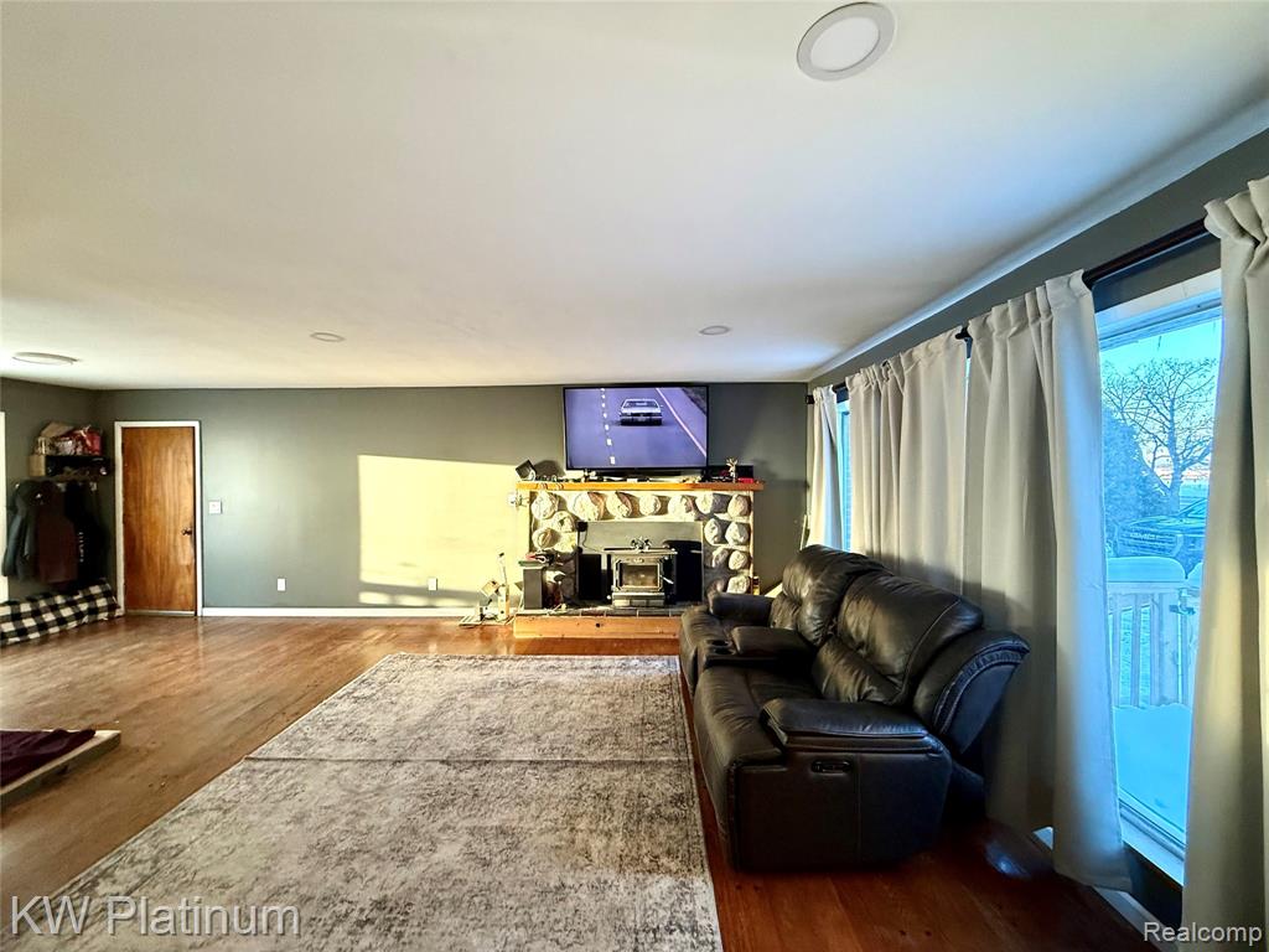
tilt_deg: -0.1
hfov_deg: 102.1
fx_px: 513
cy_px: 476
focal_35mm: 14
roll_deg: +0.0
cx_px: 634
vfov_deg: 85.7
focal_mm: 2.22
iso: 320
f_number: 2.2
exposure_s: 1/120
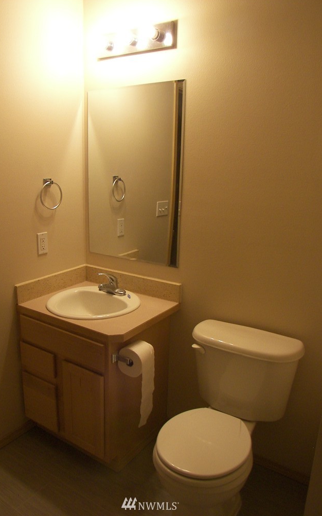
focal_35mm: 39
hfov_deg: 32.7
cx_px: 150
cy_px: 260
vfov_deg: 50.4
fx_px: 548
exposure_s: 1/25
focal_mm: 6
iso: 100
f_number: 2.8
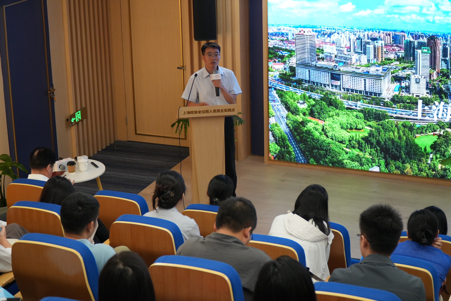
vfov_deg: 21.6
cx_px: 226
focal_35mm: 63
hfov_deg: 31.9
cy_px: 150
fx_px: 789
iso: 1600
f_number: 4
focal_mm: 42
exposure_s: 1/160
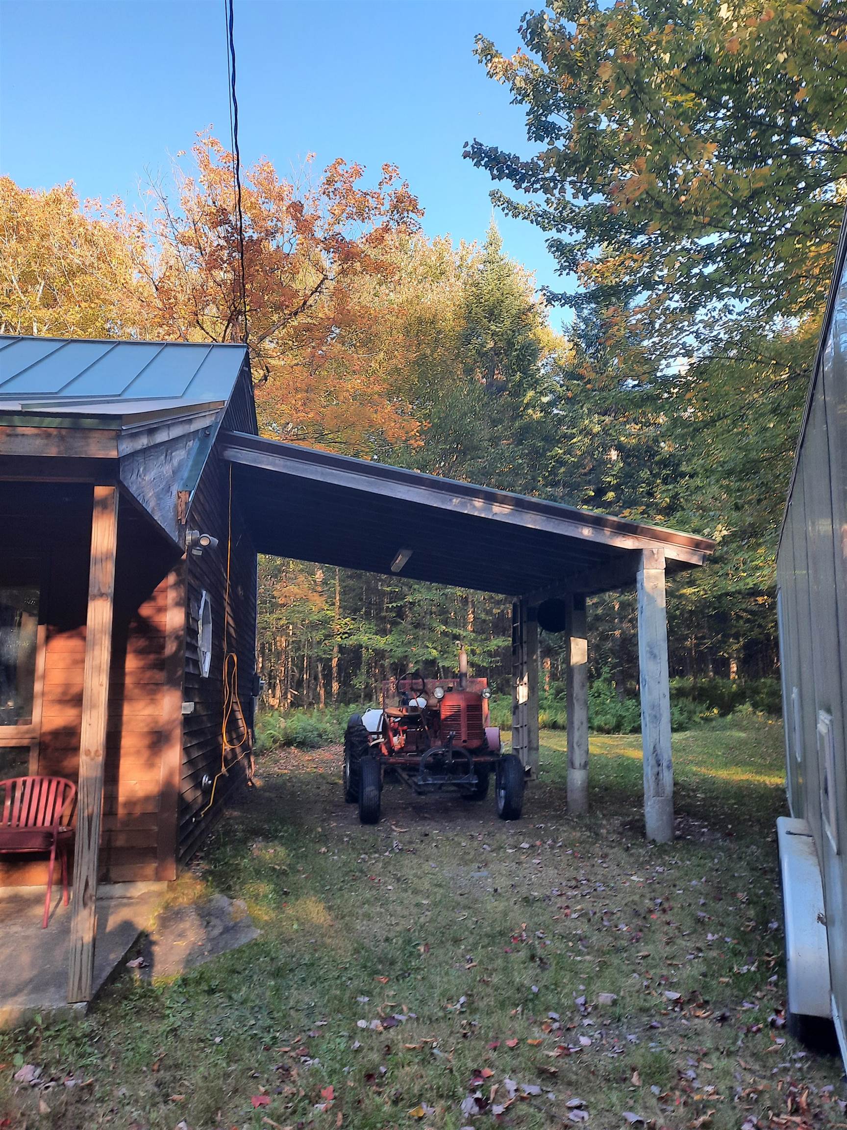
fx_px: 816
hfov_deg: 54.9
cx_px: 424
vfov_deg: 69.4
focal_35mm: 25
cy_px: 565
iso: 64
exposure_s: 1/120
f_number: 2
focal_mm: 4.6
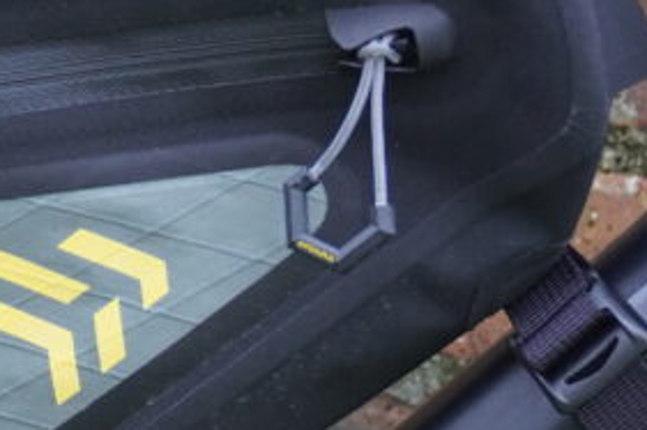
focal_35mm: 148
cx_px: -228
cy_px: 417
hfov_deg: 13.3
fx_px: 2655
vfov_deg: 9.2
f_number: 4.5
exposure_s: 1/160
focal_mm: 27
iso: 1000
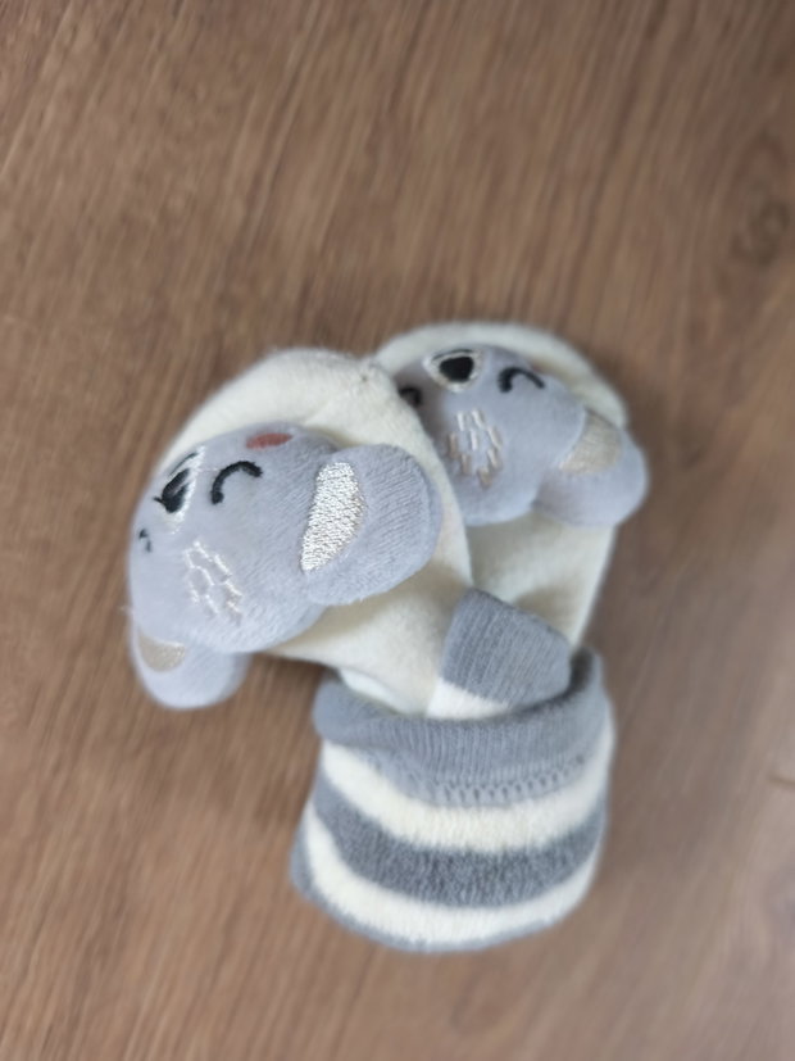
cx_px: 398
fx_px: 704
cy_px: 530
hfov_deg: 58.9
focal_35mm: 23
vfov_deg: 73.9
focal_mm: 6.57
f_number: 1.6
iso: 640
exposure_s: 1/50
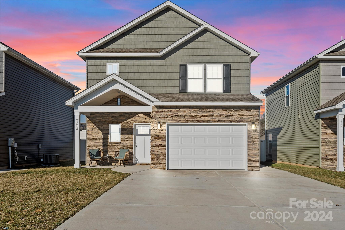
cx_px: 172
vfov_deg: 42.3
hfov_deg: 60.3
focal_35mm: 31
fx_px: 297
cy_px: 115
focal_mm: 31
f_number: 7.1
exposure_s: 1/640
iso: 320
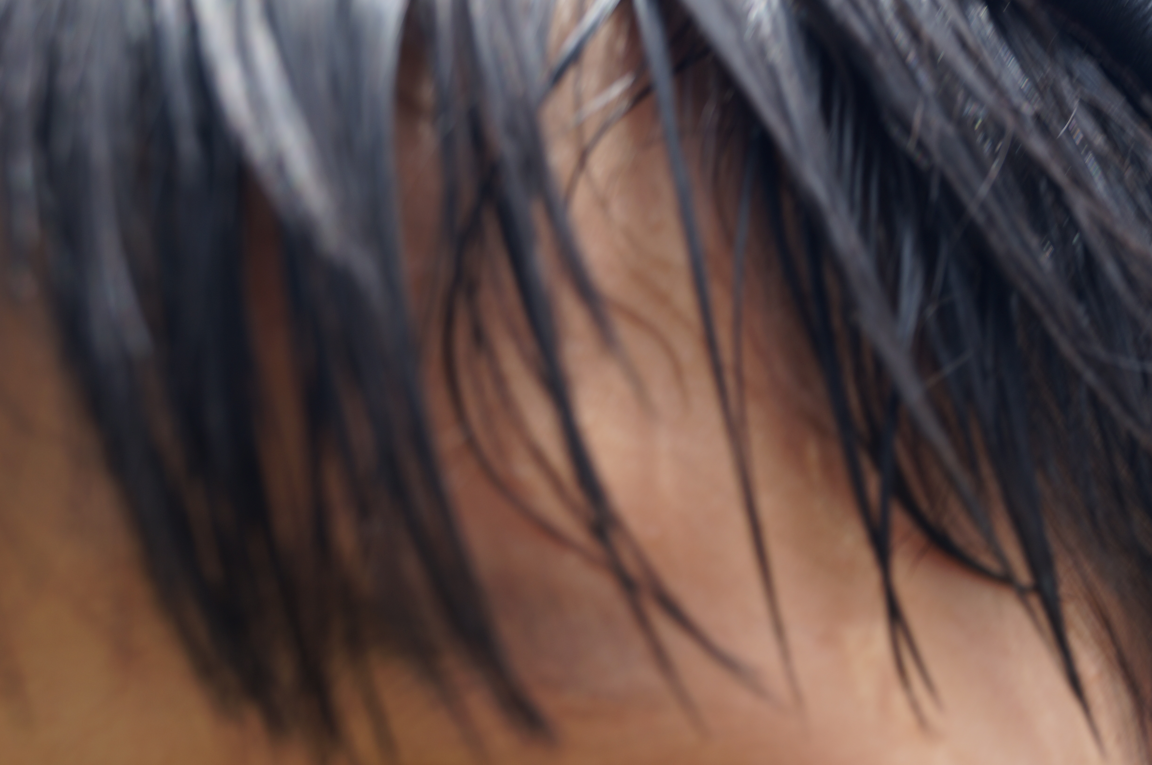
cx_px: 576
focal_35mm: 82
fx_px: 2637
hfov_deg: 24.6
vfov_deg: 16.5
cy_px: 382
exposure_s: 1/125
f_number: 6.3
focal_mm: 55
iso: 100
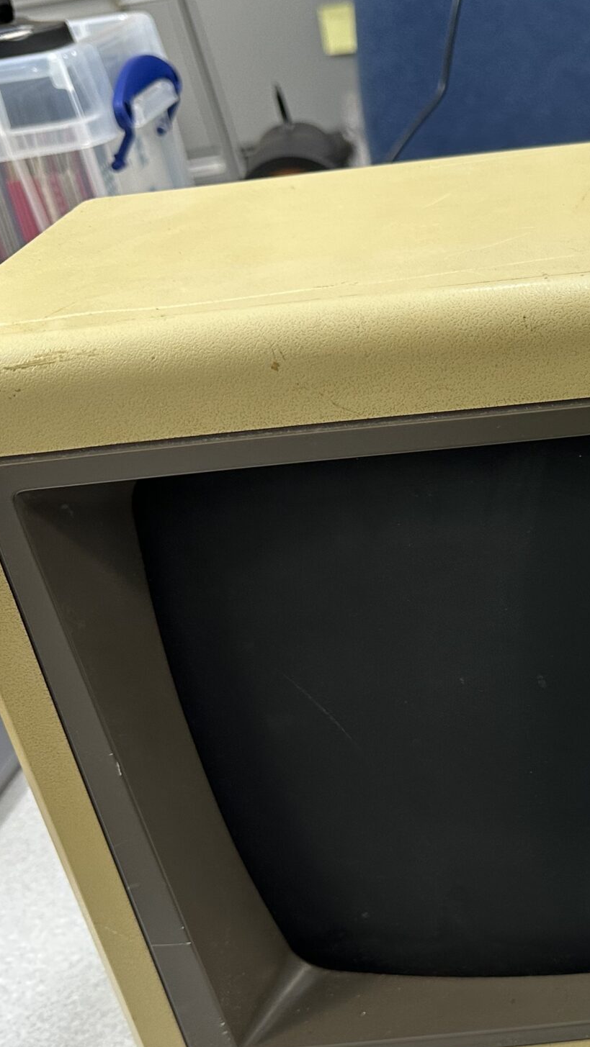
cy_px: 664
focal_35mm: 46
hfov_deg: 23.6
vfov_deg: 44.2
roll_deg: +8.3
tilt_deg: -32.0
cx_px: 715
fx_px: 1279
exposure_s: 1/120
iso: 200
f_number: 1.78
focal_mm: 6.86
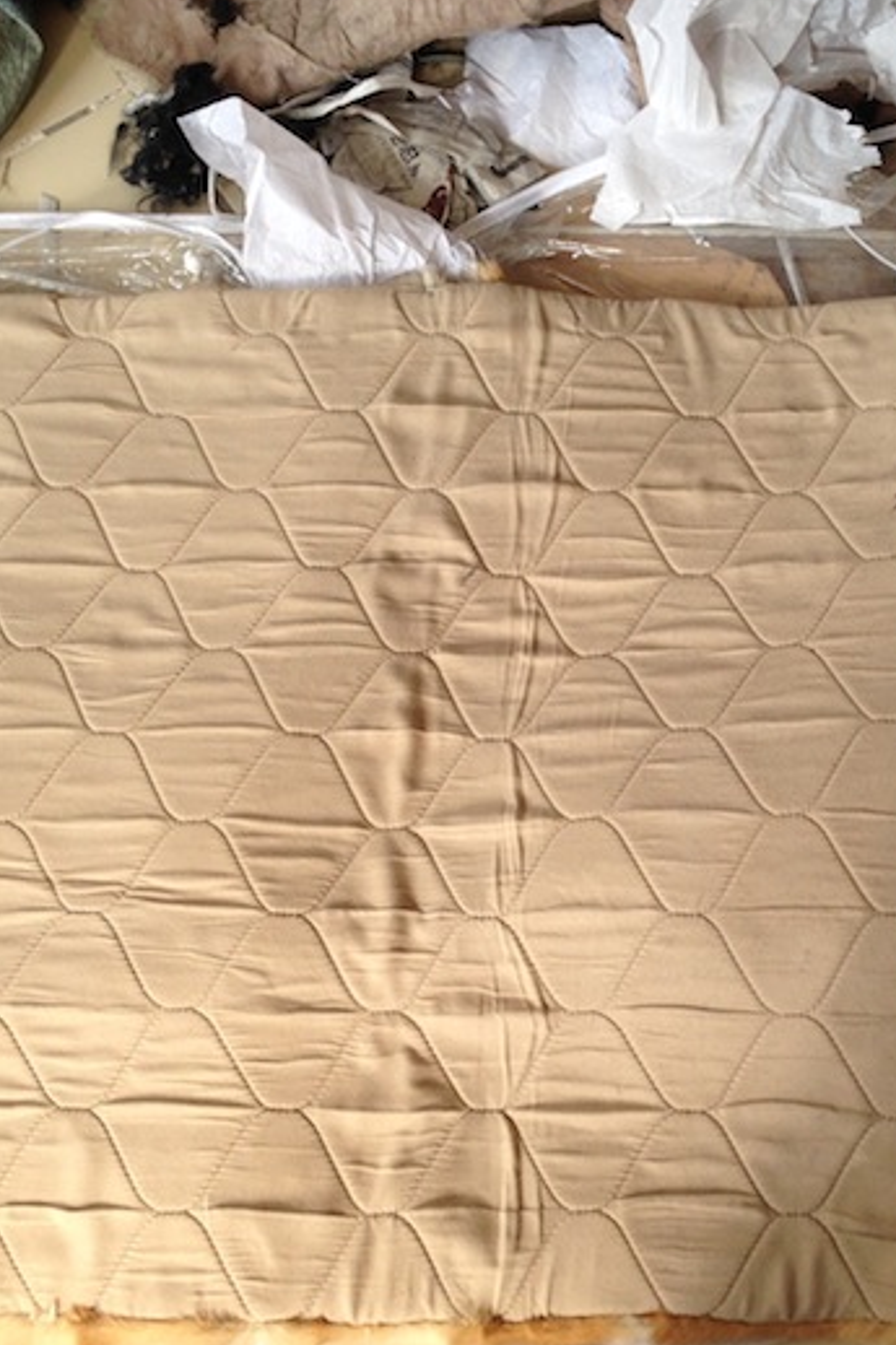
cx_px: 561
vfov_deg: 37.5
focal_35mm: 53
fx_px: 1980
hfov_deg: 25.4
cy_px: 654
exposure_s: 1/182
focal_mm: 4.12
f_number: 2.4
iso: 50
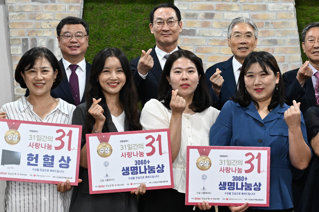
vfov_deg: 11.9
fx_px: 1019
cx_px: 216
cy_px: 104
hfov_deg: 17.7
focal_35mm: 115
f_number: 5
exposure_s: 1/160
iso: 2500
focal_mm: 41
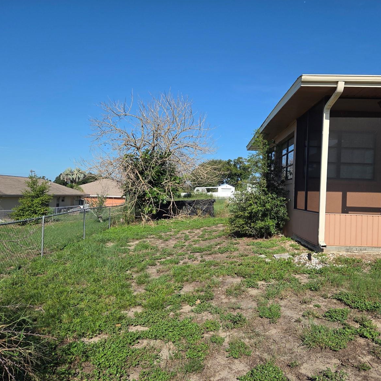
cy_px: 193
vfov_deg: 57.3
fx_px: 349
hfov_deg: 57.0
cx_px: 219
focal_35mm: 28
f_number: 1.8
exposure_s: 1/6034
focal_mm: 5.4
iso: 80
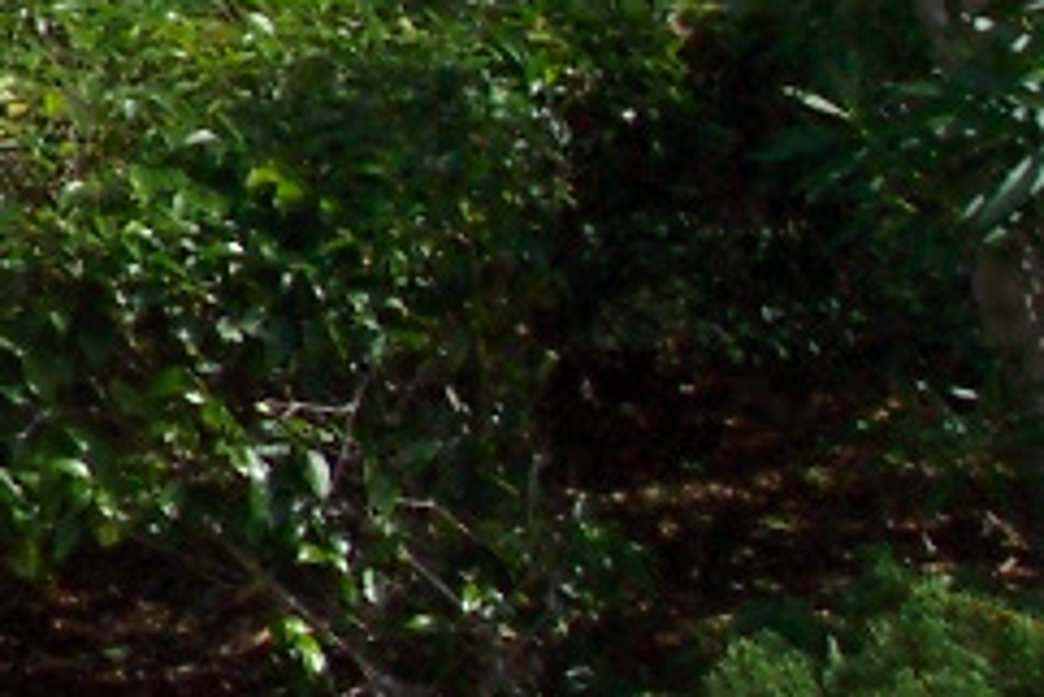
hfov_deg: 10.9
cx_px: -1152
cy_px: -602
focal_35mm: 170
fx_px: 4933
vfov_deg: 7.8
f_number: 4.8
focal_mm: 8
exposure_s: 1/1000
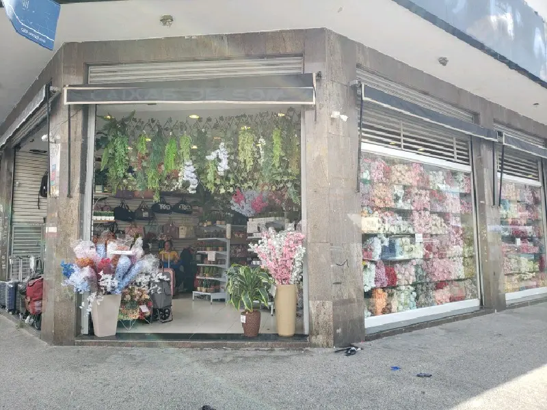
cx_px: 274
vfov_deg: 53.1
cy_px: 205
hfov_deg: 67.3
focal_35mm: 26
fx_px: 411
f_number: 2.4
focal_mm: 4.3
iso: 50
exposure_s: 1/385
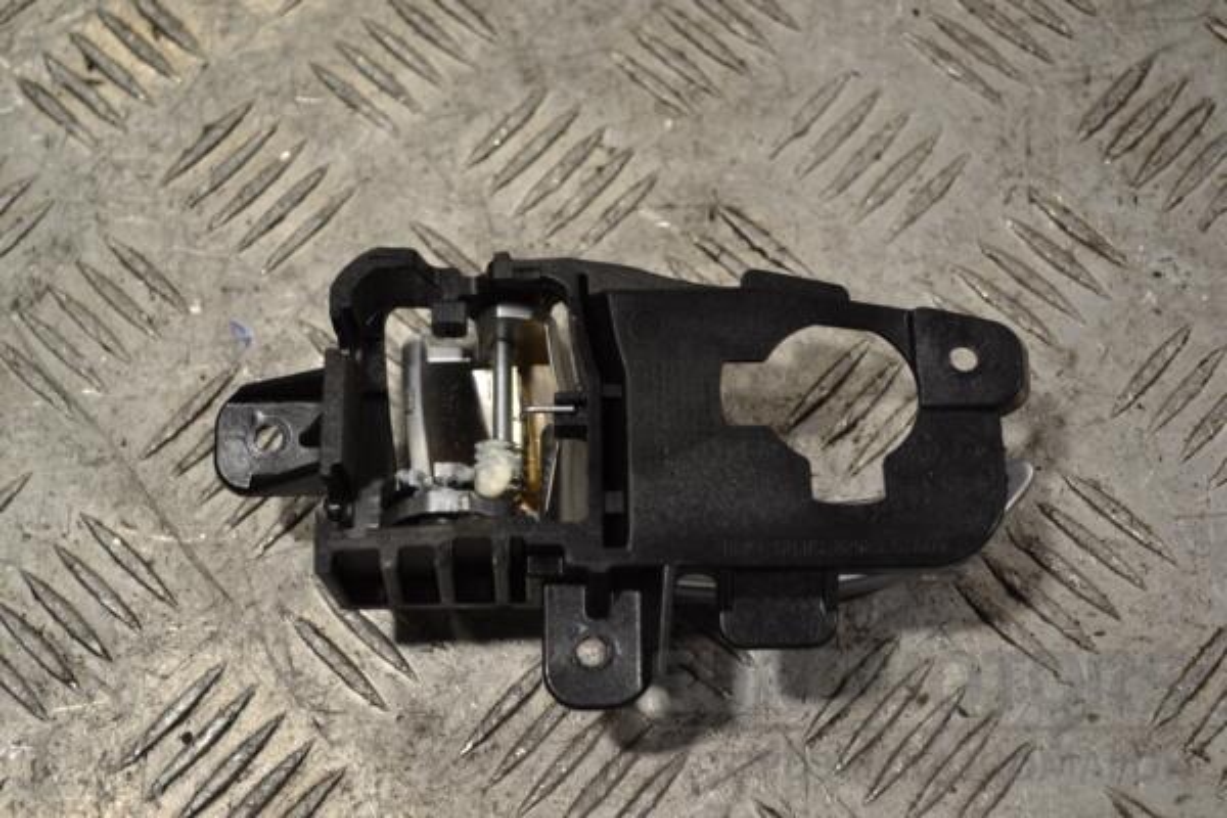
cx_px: 614
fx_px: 1943
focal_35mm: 57
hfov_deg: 35.1
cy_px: 409
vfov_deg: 23.8
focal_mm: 38
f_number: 5
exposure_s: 1/40
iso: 100
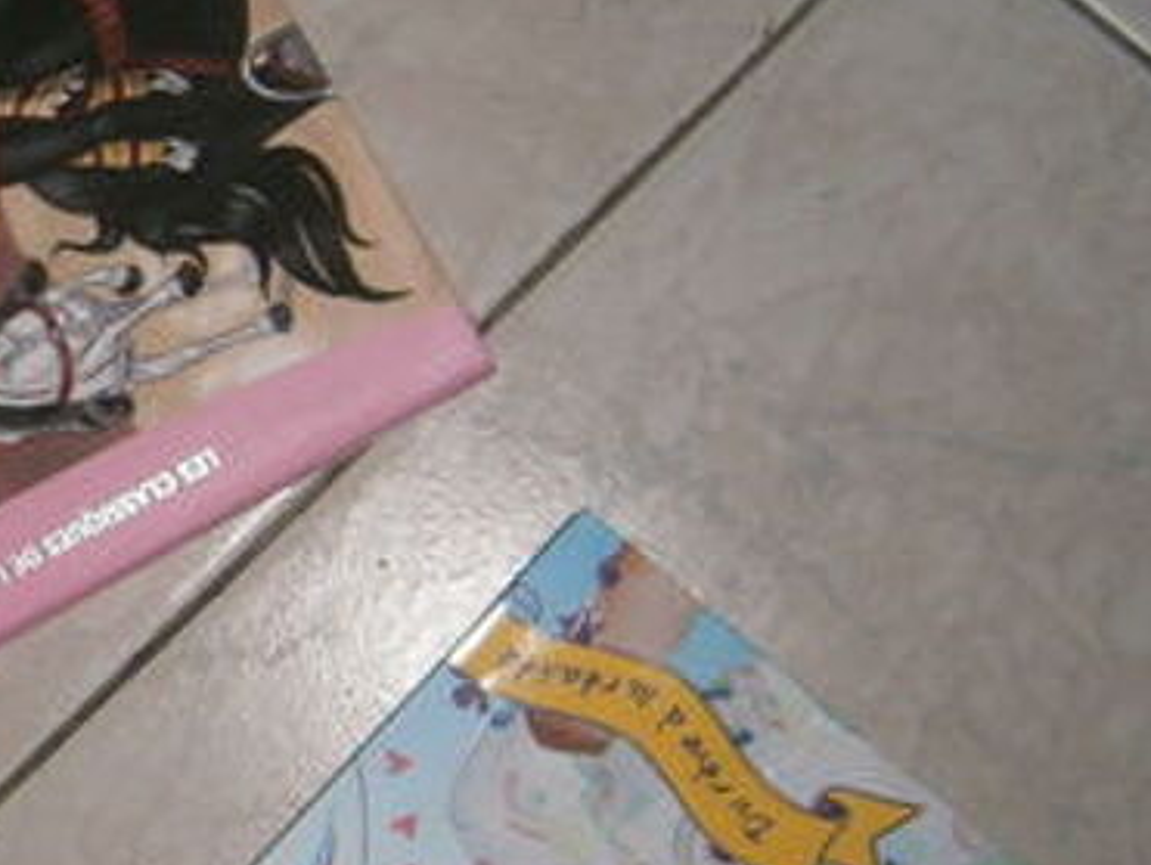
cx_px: -351
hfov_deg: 24.2
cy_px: 601
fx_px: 2330
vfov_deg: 20.9
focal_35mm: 70
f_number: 2.8
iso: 80
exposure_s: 1/30
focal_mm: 4.7
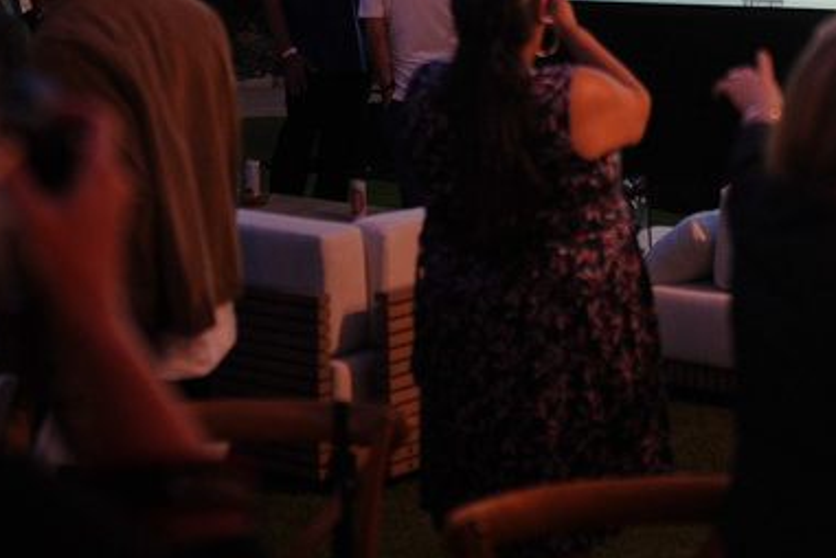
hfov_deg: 21.7
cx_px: 500
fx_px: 2183
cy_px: -167
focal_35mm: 94
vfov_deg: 14.0
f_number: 1.4
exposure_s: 1/320
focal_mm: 35
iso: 250
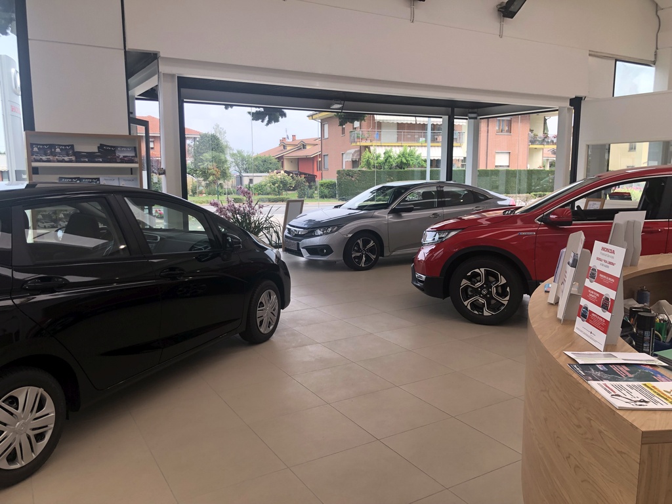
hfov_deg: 63.4
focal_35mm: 28
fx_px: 544
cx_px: 336
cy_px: 252
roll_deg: +0.2
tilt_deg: -8.3
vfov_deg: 49.7
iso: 20
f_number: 1.8
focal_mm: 4
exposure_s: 1/215
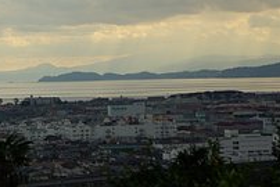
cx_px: 28
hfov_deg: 11.9
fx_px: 1333
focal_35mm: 171
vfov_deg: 8.0
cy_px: 71
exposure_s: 1/640
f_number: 4
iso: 100
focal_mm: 45
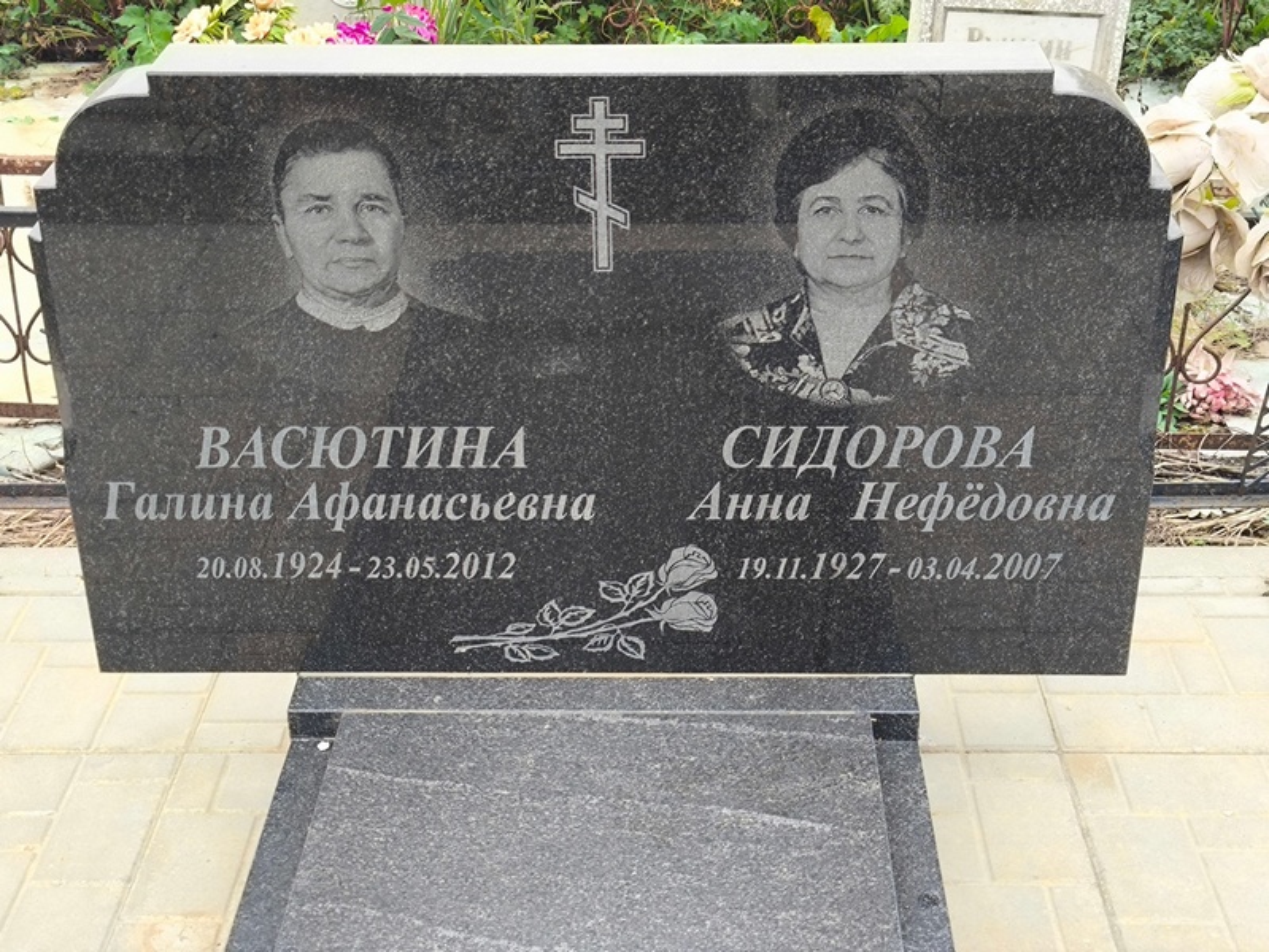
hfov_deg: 38.2
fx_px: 1834
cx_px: 634
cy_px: 476
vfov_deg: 29.1
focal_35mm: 50
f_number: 1.7
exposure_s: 1/120
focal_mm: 4.71
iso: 50
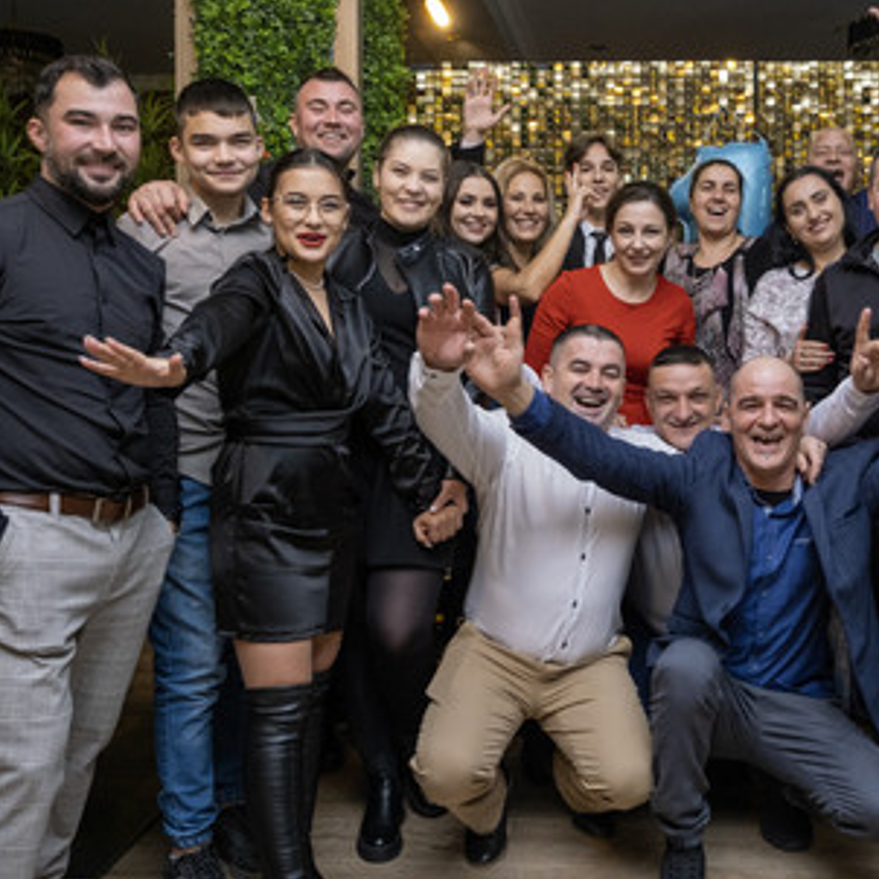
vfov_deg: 45.9
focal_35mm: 36
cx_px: 576
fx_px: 1034
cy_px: 383
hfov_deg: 45.4
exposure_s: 1/125
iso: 640
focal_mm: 13
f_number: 2.5
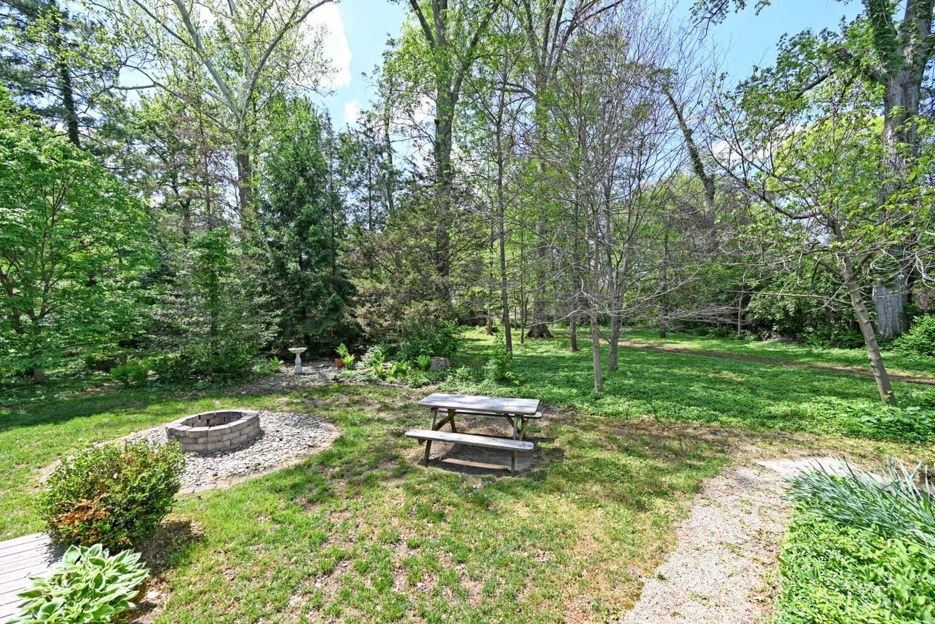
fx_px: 364
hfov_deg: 104.3
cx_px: 468
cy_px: 312
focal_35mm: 14
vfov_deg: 81.2
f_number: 5.6
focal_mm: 14
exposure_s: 1/250
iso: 110
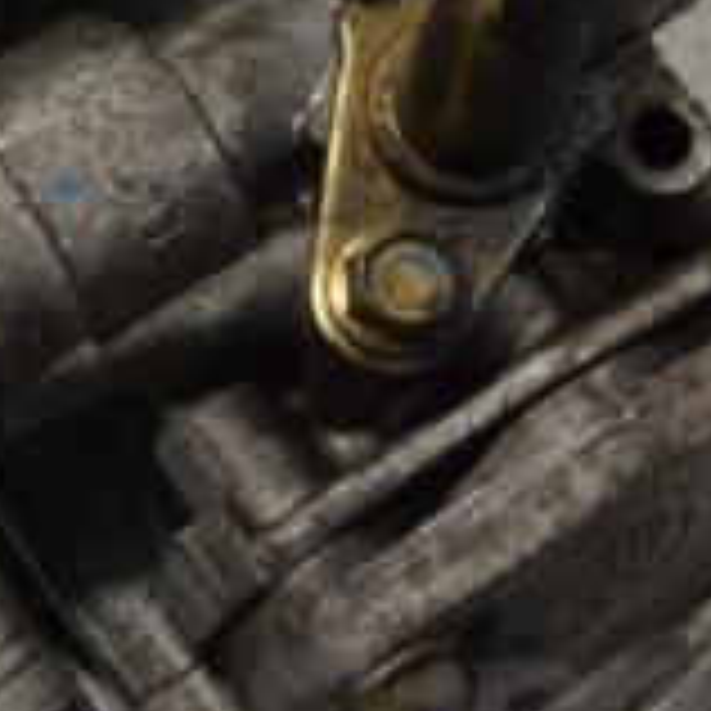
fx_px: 6196
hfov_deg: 6.6
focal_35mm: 267
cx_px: 166
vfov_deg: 6.6
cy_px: 130
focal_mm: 55
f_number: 5.6
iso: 125
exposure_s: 1/30
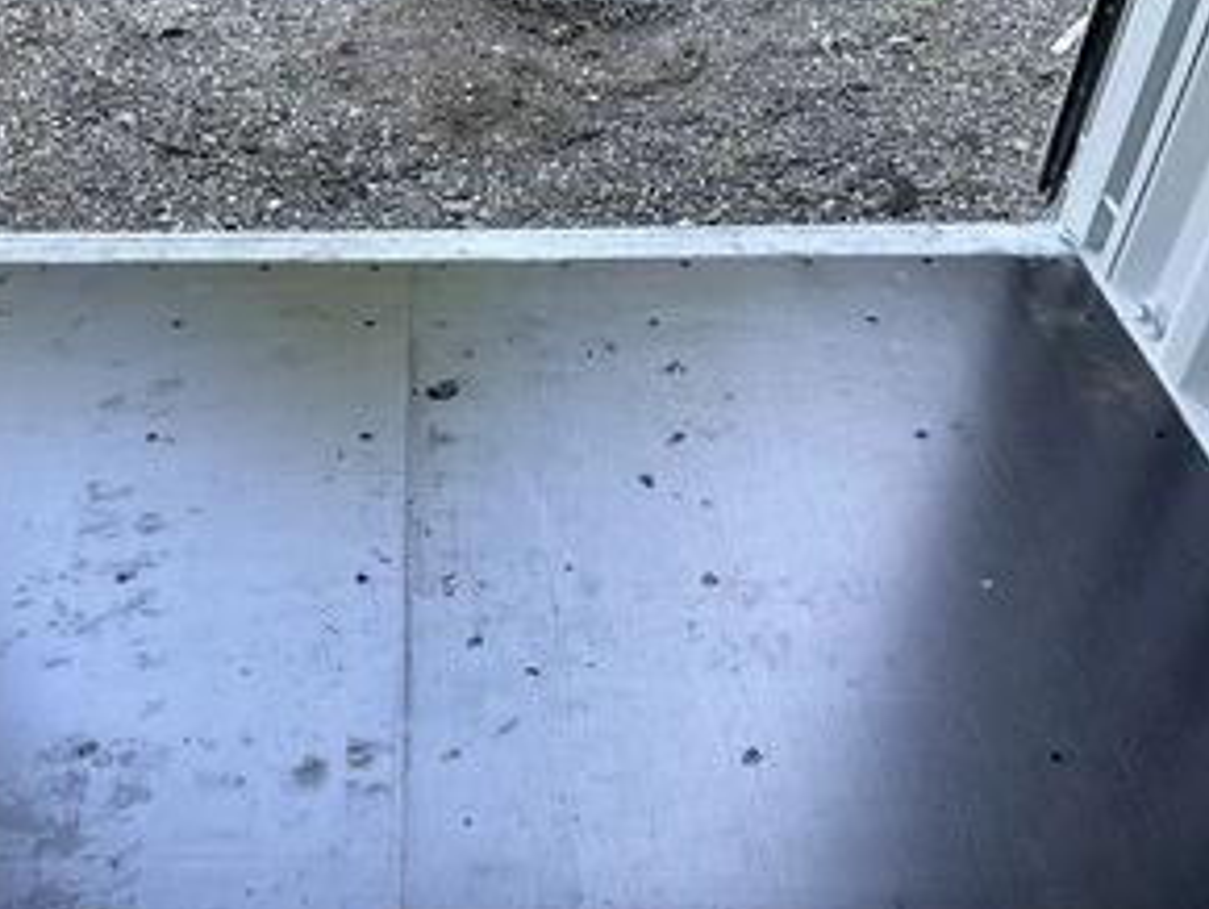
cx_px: 379
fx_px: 1398
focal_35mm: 40
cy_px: 530
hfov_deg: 45.9
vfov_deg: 35.9
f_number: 1.8
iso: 64
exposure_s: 1/122
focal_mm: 3
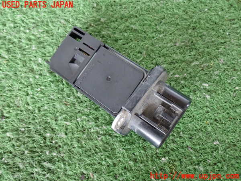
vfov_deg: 39.7
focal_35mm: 36
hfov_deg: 51.4
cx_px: 120
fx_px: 251
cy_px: 90
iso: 800
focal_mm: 6.37
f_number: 2.5
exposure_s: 1/30
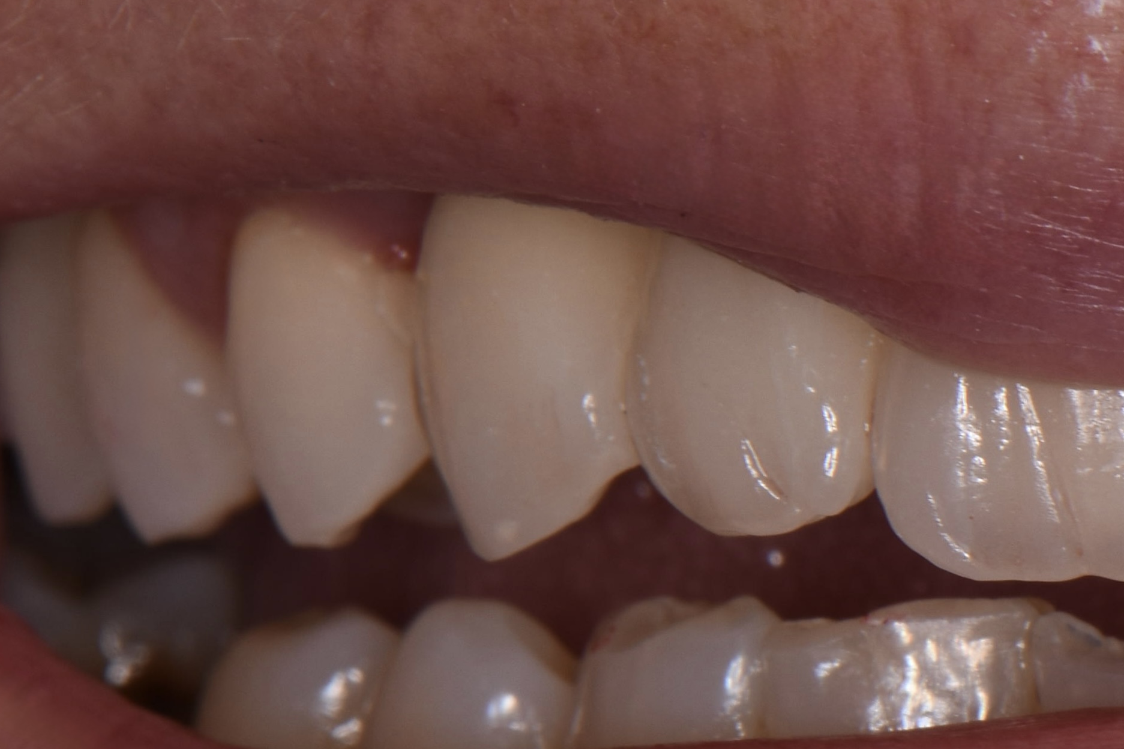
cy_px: 512
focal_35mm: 378
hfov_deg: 5.4
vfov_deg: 3.6
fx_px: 11814
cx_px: 1317
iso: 100
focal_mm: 85
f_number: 20
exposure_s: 1/200
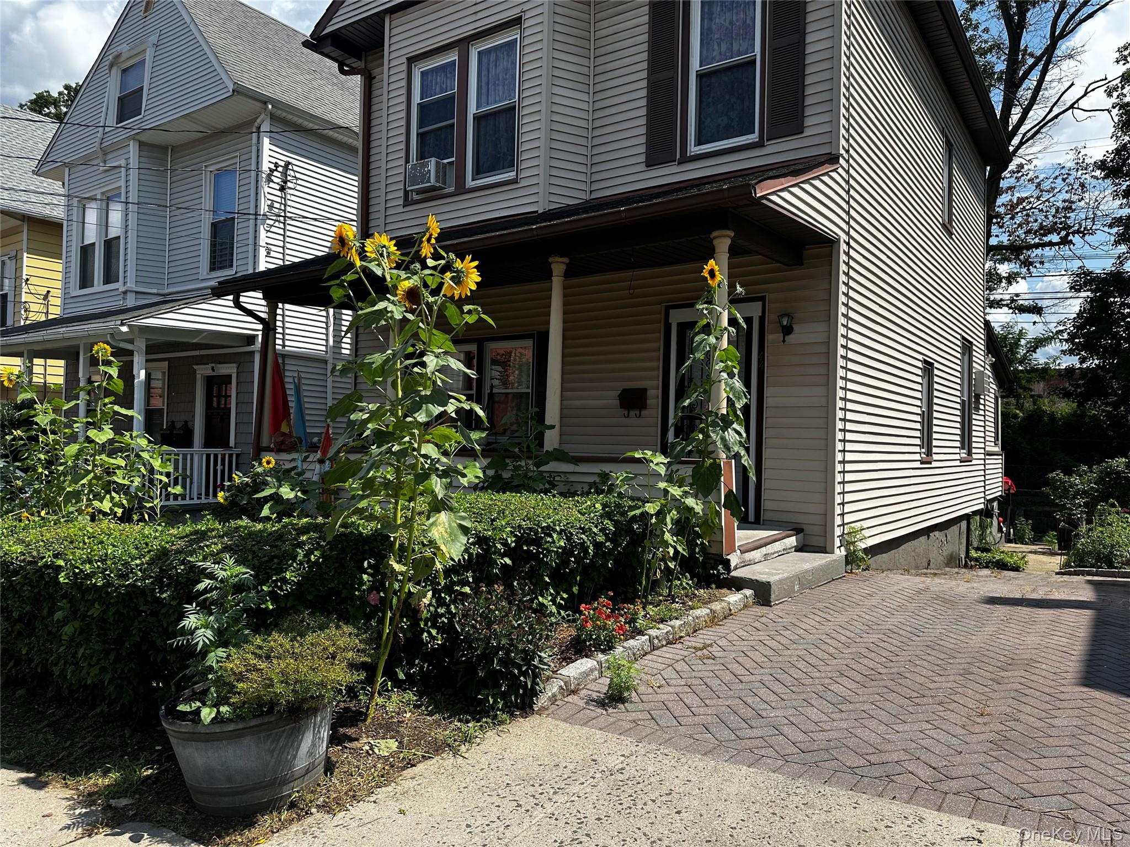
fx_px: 783
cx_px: 565
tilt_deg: +0.7
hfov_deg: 71.6
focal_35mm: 24
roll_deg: -1.0
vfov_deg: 56.8
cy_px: 424
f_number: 1.78
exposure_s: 1/3597
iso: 80
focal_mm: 6.86
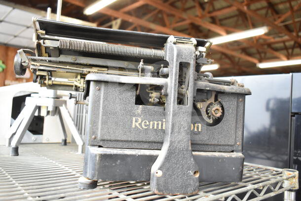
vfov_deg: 41.7
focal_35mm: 32
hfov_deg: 59.5
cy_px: 100
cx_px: 150
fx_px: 263
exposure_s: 1/60
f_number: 4
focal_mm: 21
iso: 1600
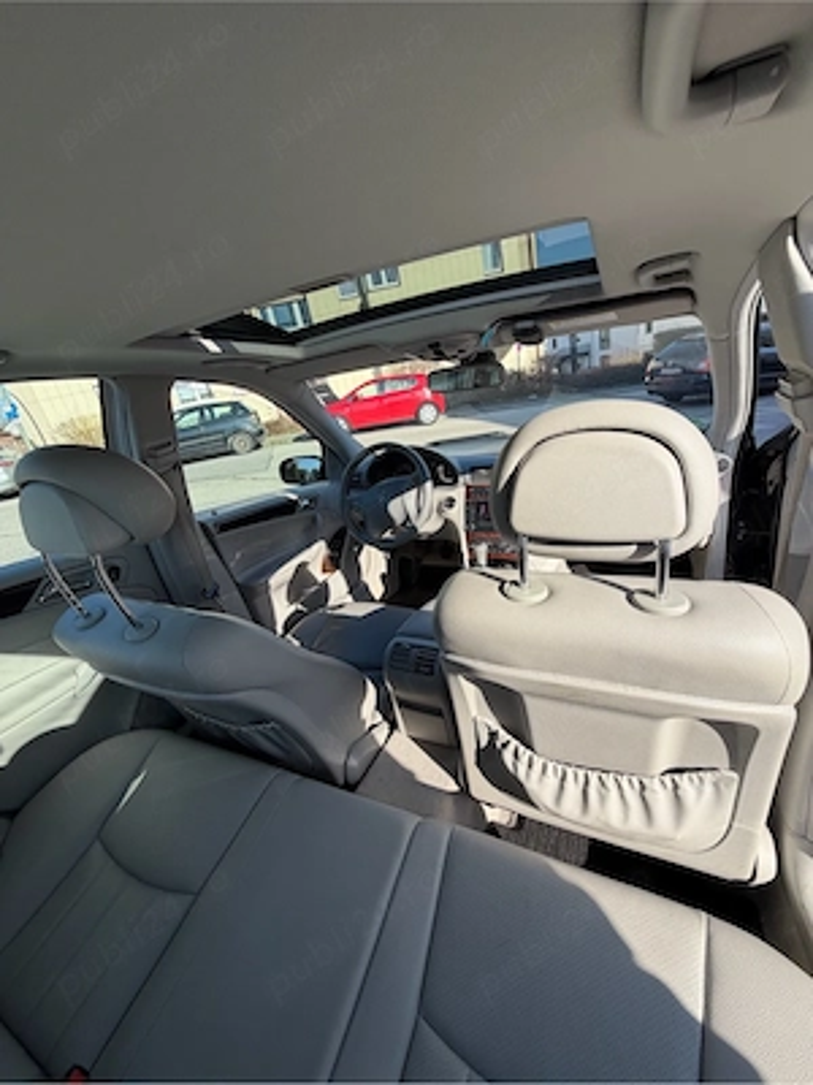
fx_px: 438
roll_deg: +11.7
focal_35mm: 14
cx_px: 406
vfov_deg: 102.1
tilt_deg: -21.2
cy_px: 542
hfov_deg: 85.7
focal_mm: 2.22
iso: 40
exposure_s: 1/585
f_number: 2.2
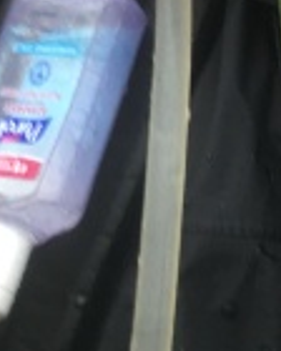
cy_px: -448
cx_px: 522
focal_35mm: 172
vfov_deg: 10.0
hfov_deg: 8.6
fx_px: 1788
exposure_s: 1/30
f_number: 2.2
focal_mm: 4.15
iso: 40
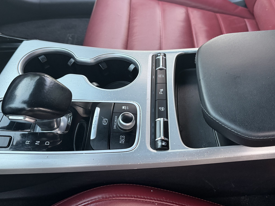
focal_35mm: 34
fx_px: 270
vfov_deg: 41.4
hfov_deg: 53.9
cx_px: 142
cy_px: 74
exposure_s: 1/60
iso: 320
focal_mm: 6.76
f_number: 1.78
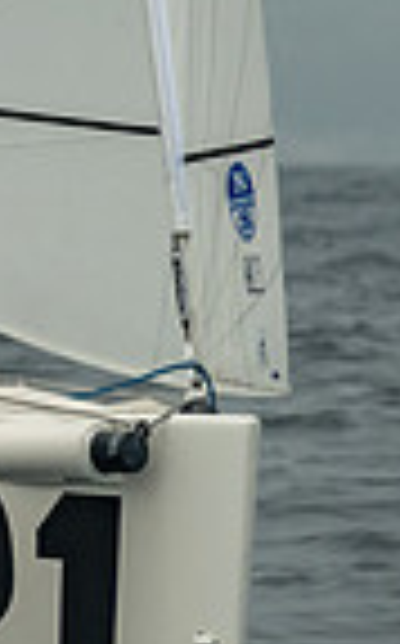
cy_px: -74
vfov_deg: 2.7
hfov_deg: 1.7
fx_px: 13629
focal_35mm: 779
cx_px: -757
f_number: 9
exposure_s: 1/3200
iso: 800
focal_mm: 185
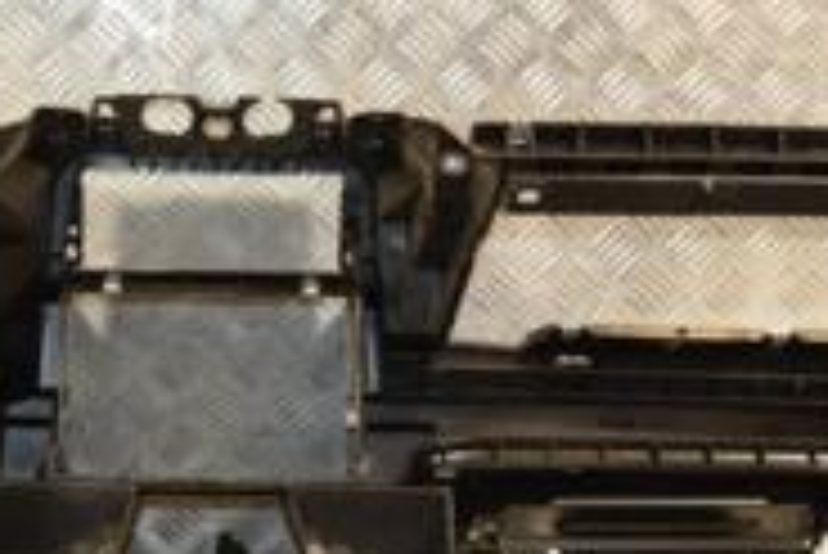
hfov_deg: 19.8
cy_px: 252
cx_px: 256
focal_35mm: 103
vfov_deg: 13.4
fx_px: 2362
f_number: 5
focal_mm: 21
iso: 800
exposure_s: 1/160
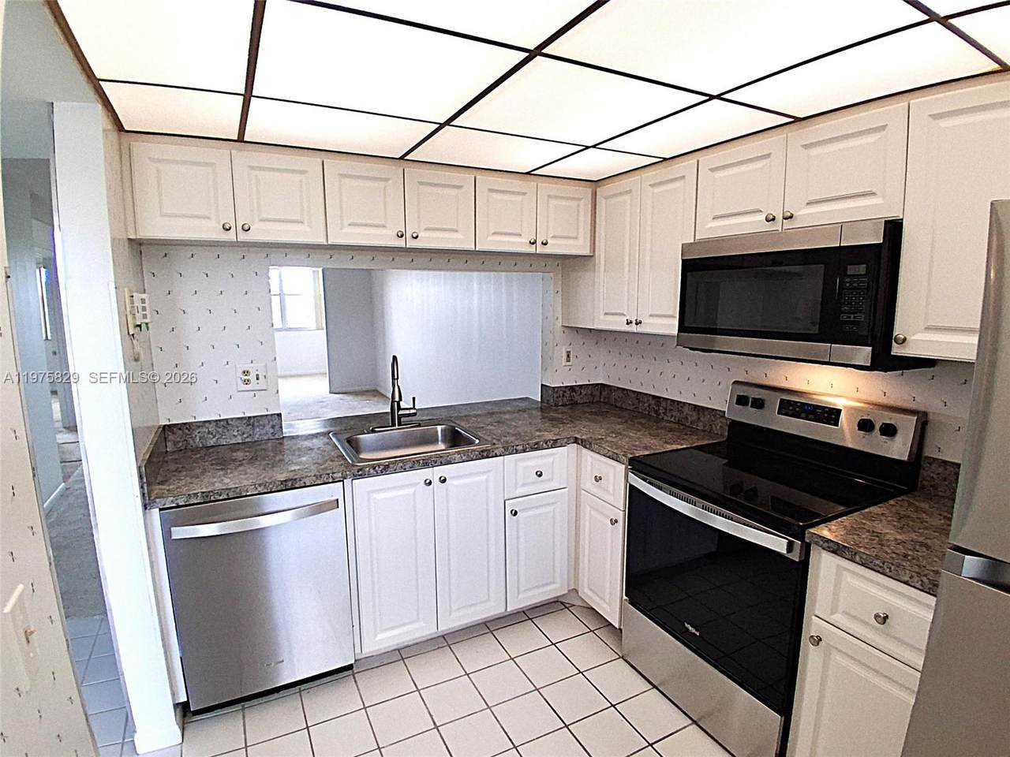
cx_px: 505
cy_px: 378
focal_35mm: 17
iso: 160
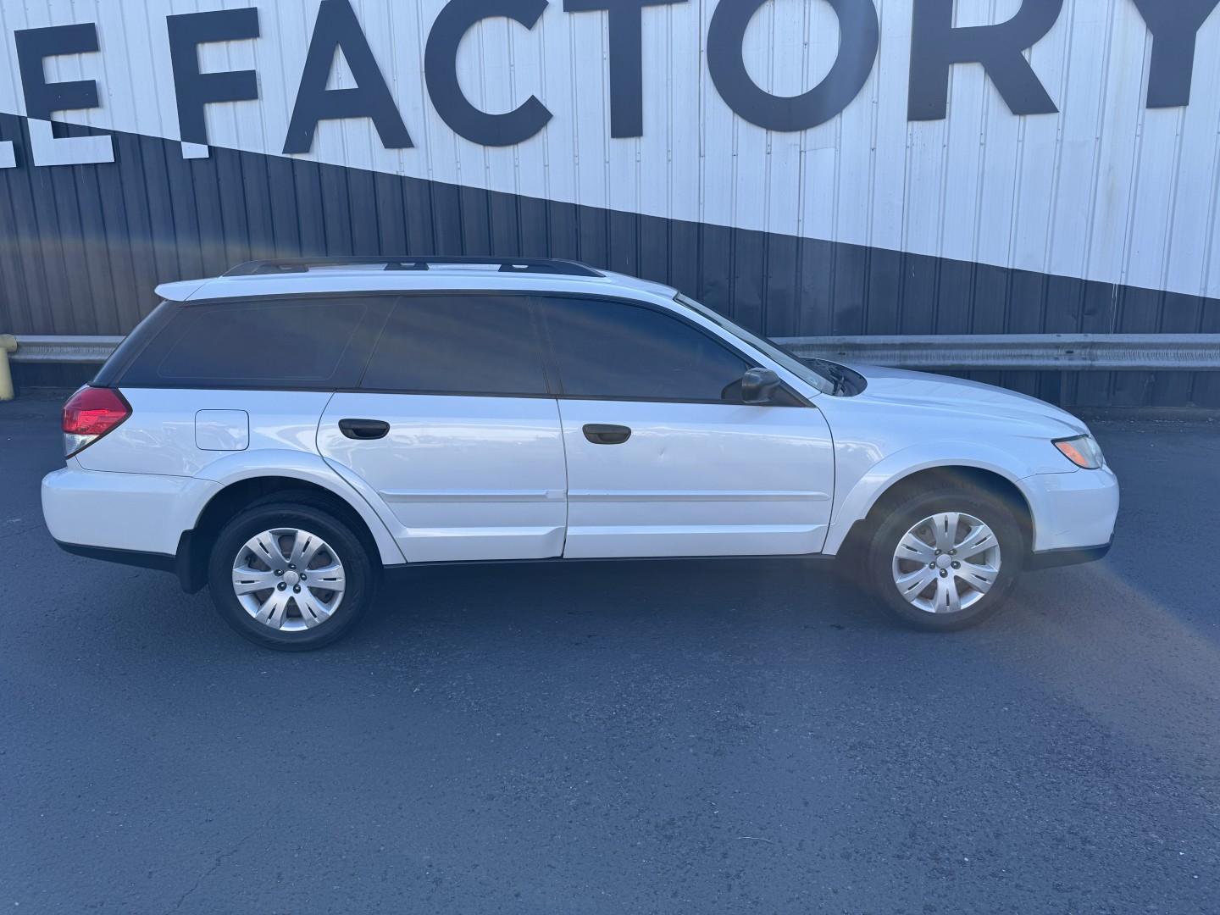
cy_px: 458
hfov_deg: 71.6
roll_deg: +1.5
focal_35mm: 24
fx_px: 846
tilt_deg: -12.9
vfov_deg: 56.8
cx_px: 610
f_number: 1.78
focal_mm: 6.76
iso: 80
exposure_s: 1/1285
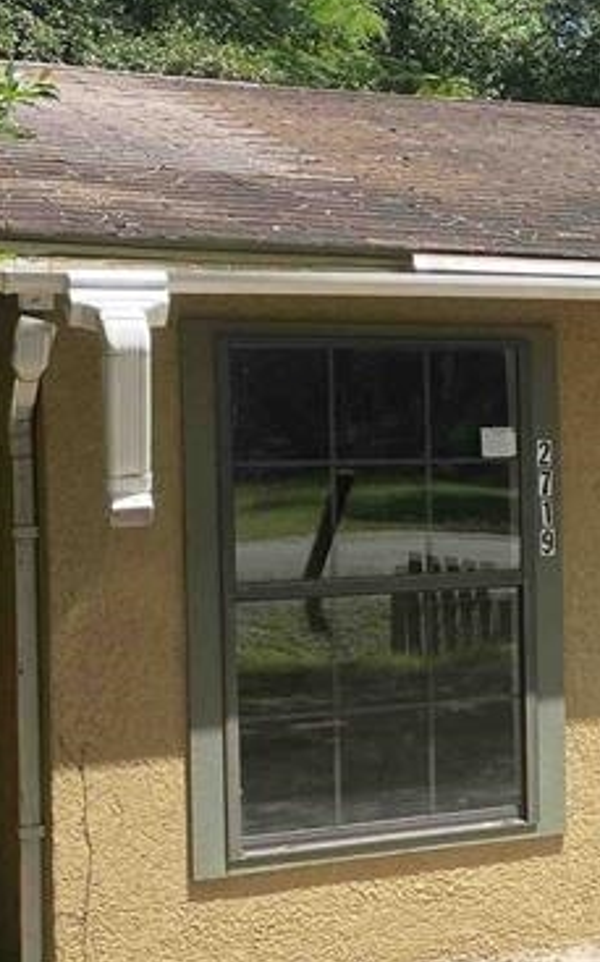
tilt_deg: +0.3
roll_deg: +2.3
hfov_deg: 14.4
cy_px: 509
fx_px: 2017
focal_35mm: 77
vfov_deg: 26.8
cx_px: 1150
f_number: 1.8
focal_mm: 4.25
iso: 32
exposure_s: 1/1135
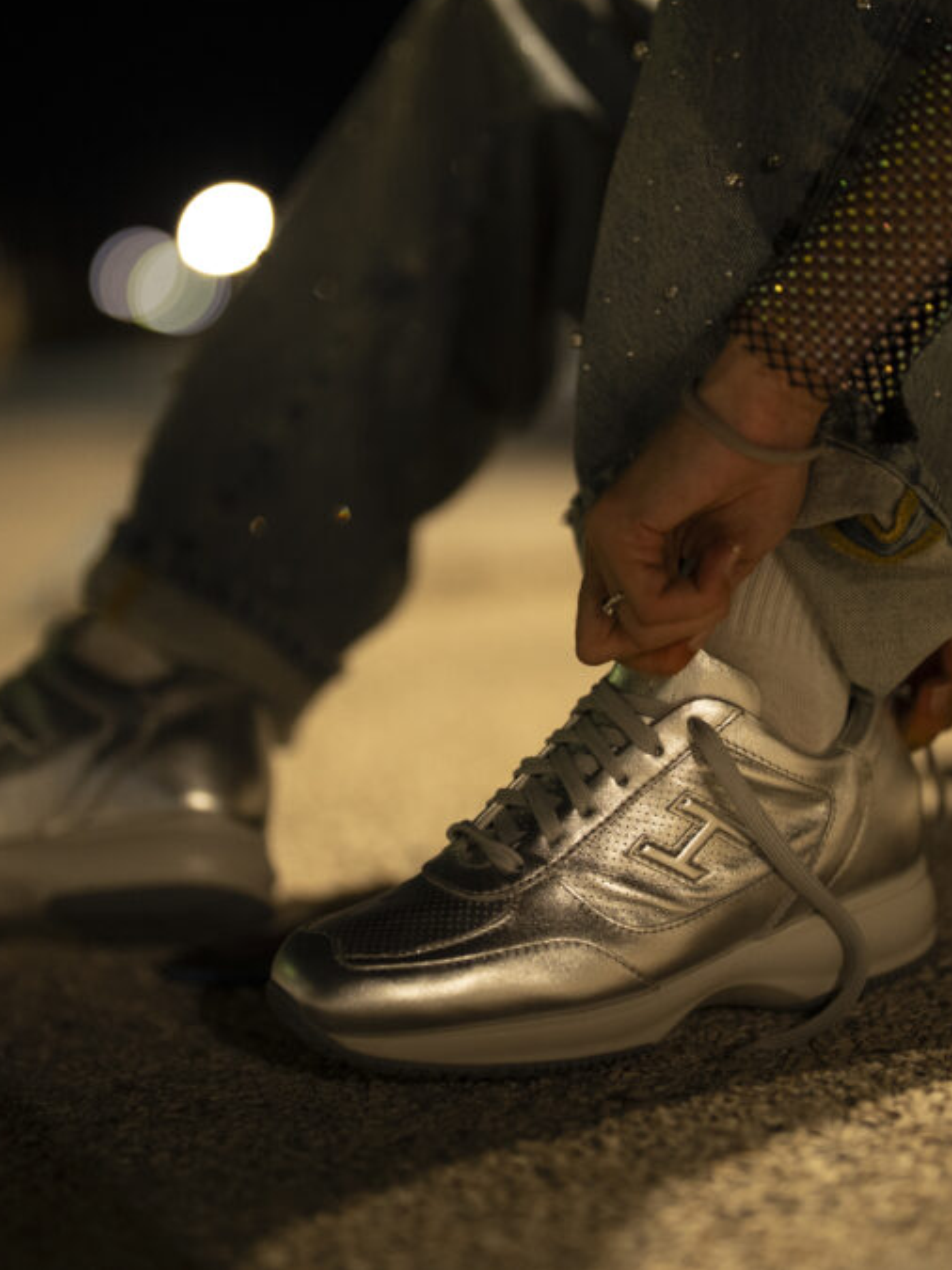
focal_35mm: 73
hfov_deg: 20.2
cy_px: 630
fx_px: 2678
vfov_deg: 26.7
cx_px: 534
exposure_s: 1/160
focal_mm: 50
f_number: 1.2
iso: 1600
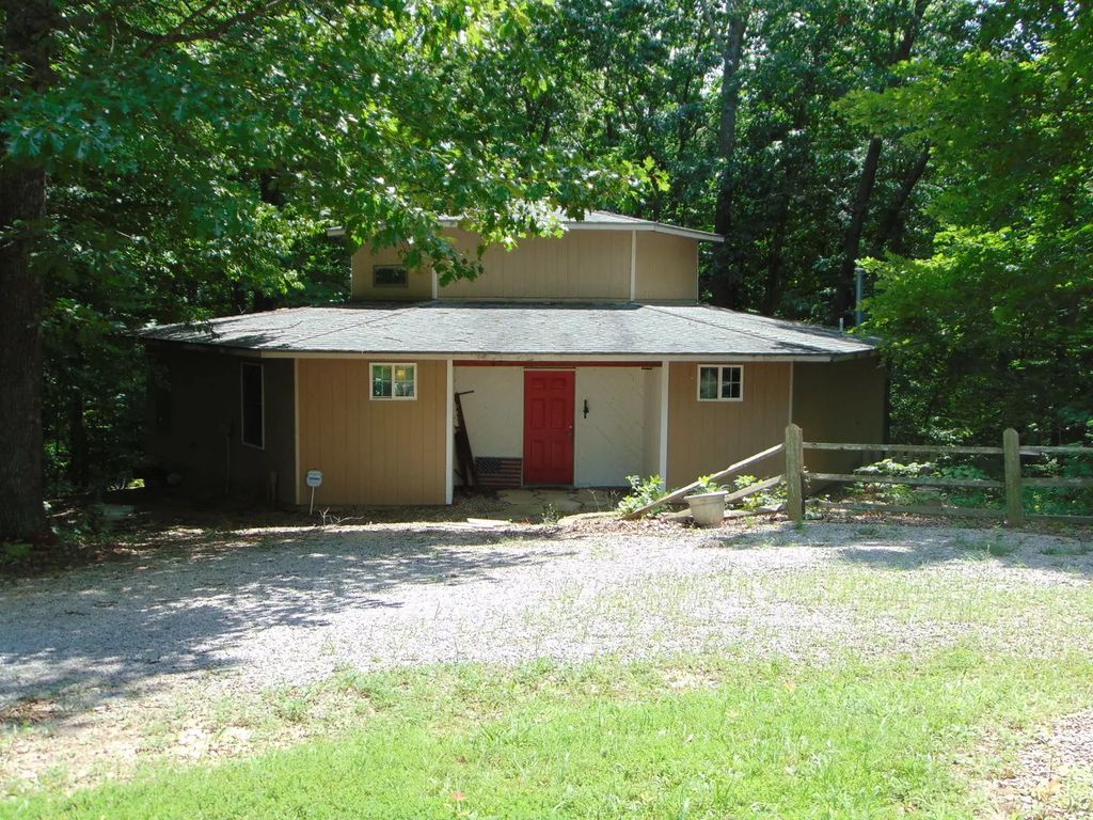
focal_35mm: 39
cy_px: 410
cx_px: 546
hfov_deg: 47.9
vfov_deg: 36.8
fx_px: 1231
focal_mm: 6.9
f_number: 3.3
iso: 80
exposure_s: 1/320
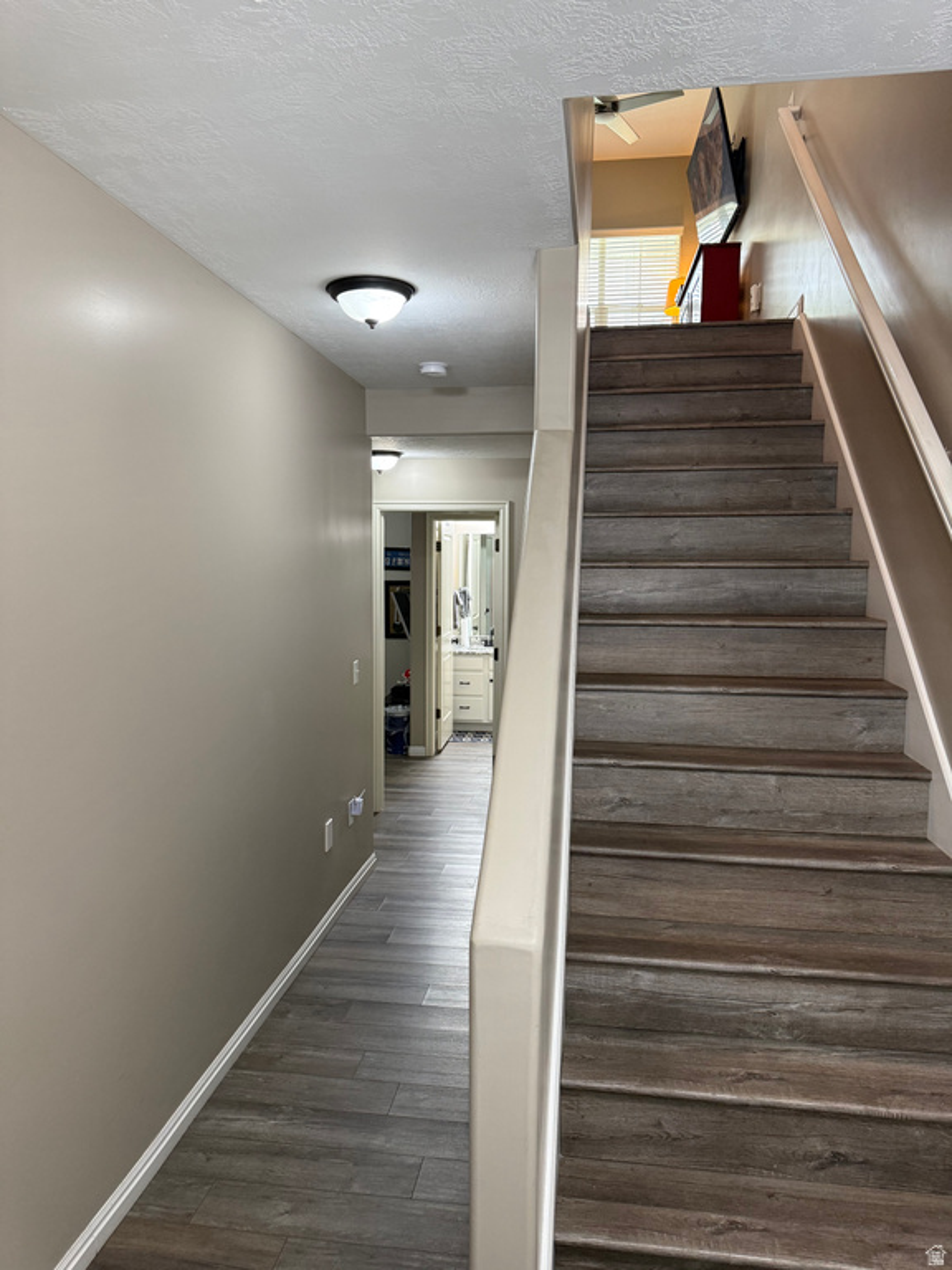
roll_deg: -0.9
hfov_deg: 56.8
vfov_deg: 71.6
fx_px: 880
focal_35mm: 24
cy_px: 635
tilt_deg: -5.5
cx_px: 476
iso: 250
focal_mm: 6.76
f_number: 1.78
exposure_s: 1/60
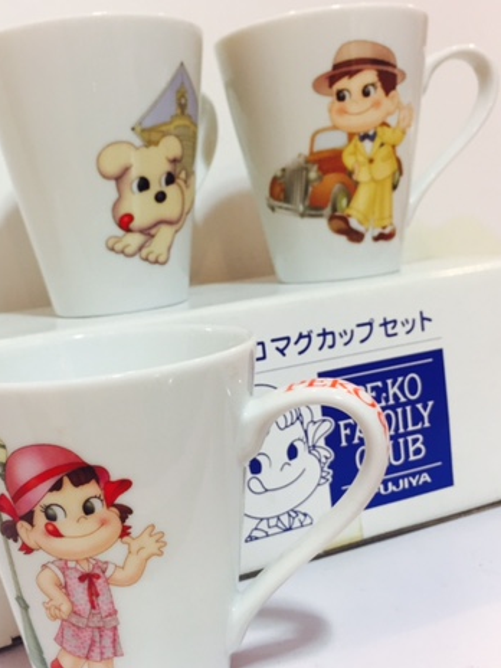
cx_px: 204
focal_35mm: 40
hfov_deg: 35.9
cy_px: 334
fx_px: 772
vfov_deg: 46.8
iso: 80
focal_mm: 4.15
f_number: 2.2
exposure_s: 1/33
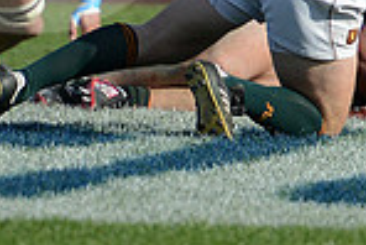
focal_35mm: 1060
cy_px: -142
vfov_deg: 1.3
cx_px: 453
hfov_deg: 1.9
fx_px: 10787
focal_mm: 270
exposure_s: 1/2000
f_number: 4
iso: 500
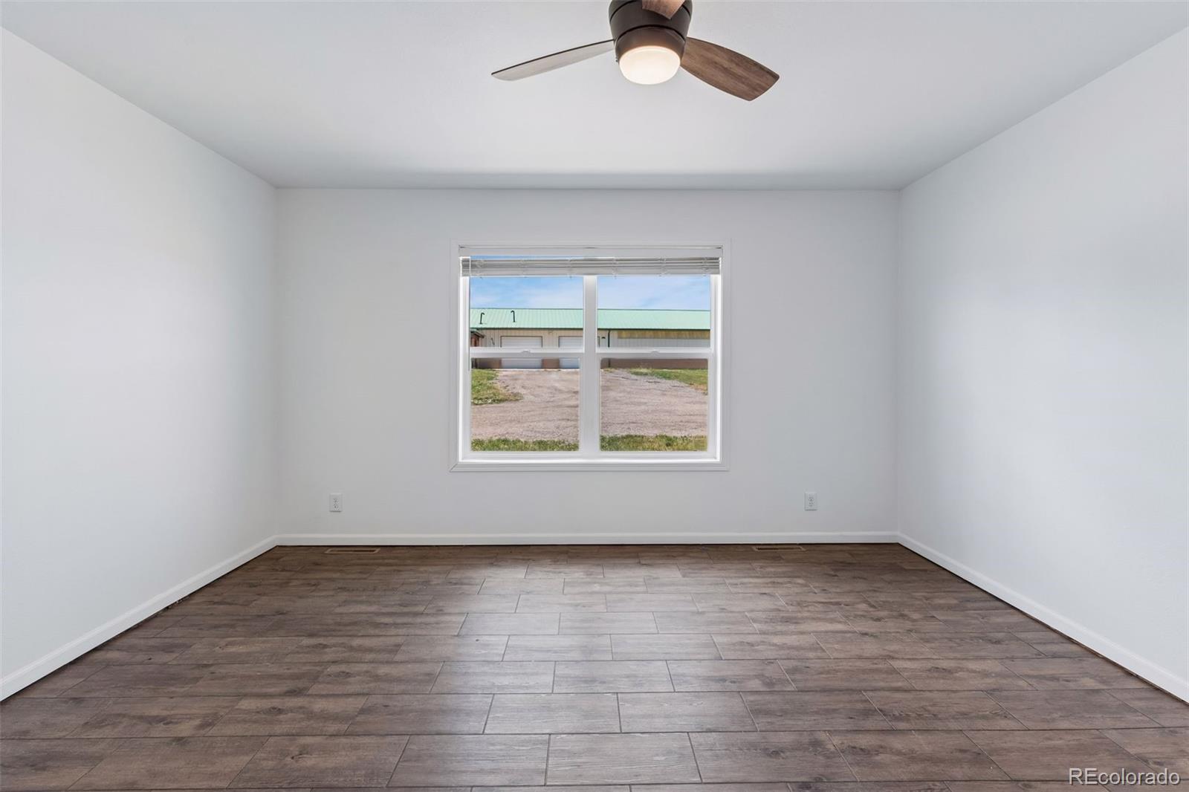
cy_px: 396
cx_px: 594
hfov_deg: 93.3
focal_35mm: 17
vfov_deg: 70.4
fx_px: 561
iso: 400
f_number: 9
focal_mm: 17
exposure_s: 1/60
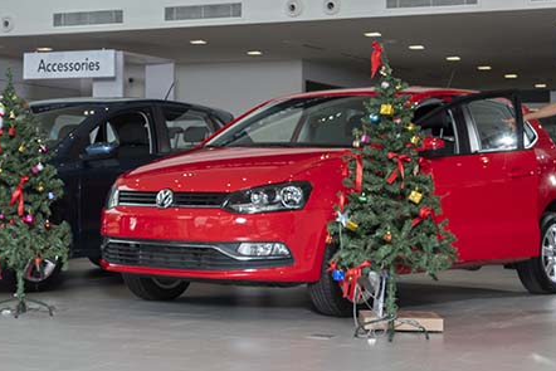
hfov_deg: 26.4
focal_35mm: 76
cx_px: 150
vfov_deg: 17.7
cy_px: 38
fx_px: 1174
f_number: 7.1
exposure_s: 1/250
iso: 500
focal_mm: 35
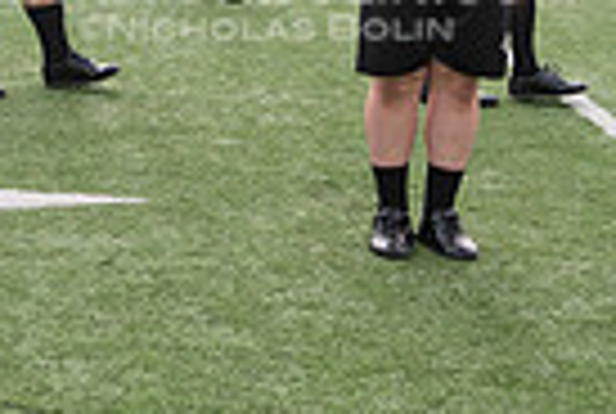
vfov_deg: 8.9
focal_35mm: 152
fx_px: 2607
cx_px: 265
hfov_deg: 13.5
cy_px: -173
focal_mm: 36
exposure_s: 1/2000
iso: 400
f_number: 2.8
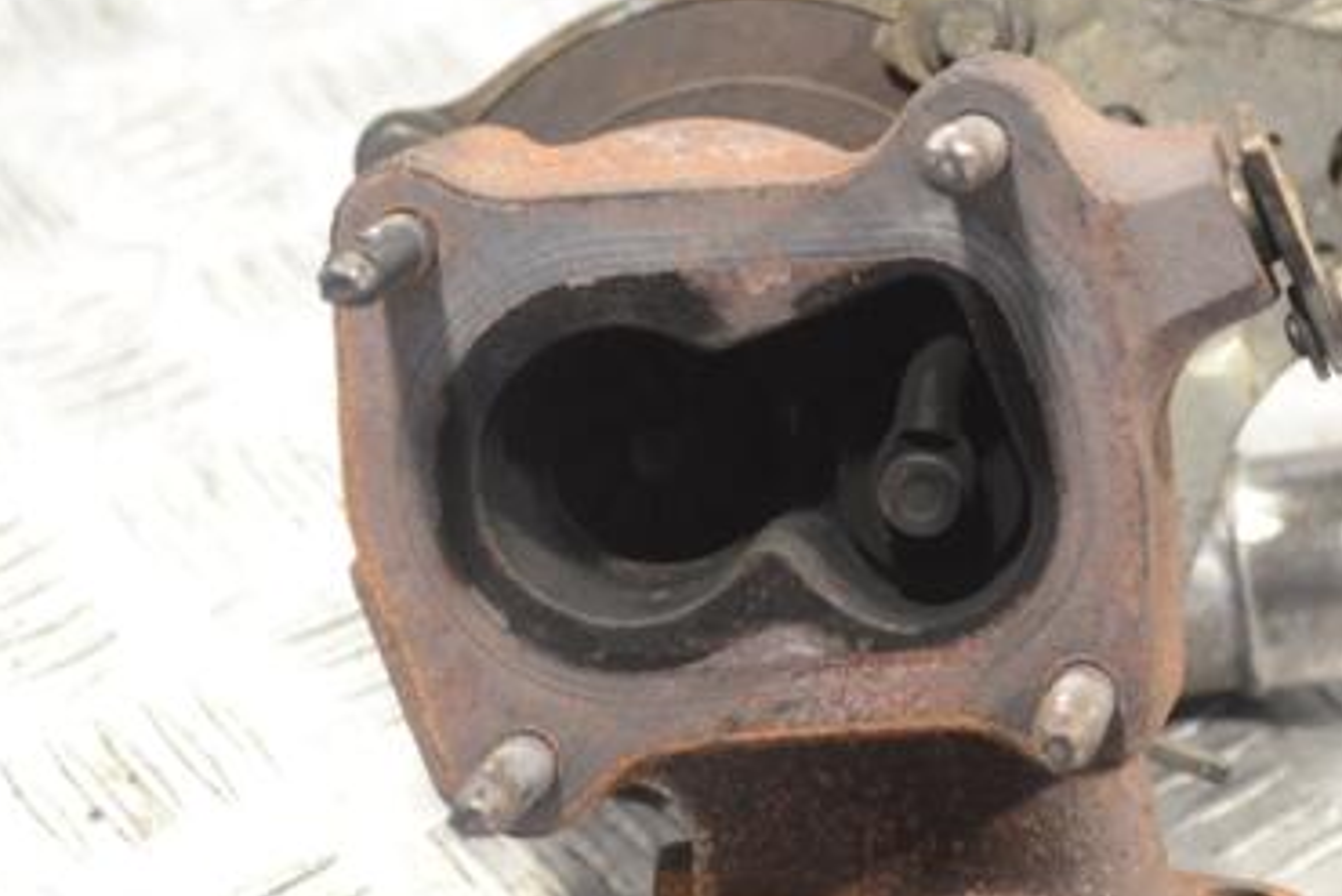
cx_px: 834
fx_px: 3990
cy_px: 493
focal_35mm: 107
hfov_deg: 19.1
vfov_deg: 12.8
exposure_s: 1/30
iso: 450
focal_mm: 44
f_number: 5.3
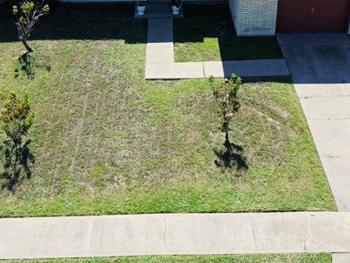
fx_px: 647
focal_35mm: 64
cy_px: 40
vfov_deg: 22.5
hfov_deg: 30.3
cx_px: 172
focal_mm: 8.67
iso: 260
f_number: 1.8
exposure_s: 1/5000
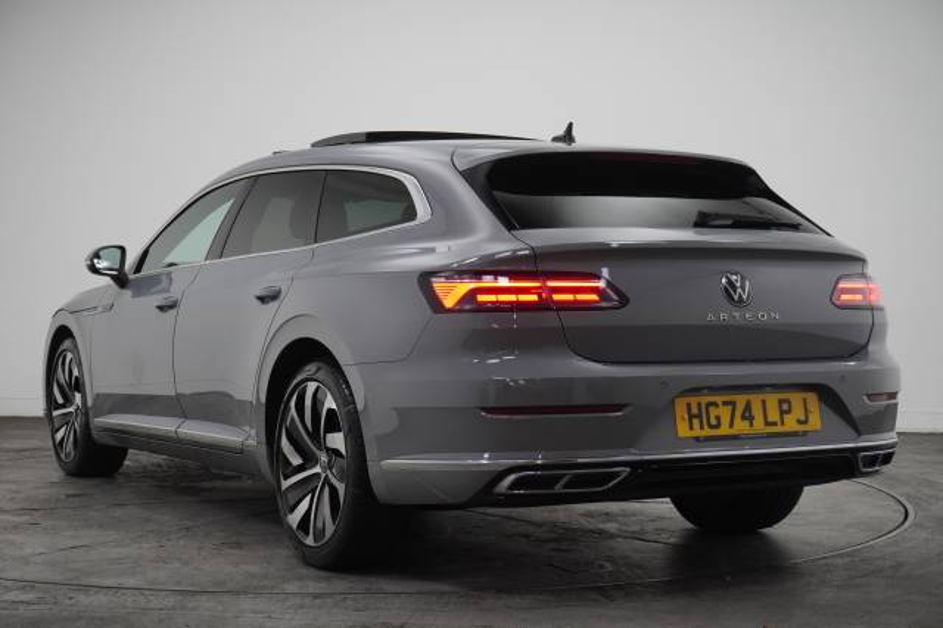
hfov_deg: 34.2
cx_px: 472
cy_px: 314
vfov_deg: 23.2
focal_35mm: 58
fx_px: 1532
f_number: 5.6
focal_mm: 39
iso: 2000
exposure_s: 1/200
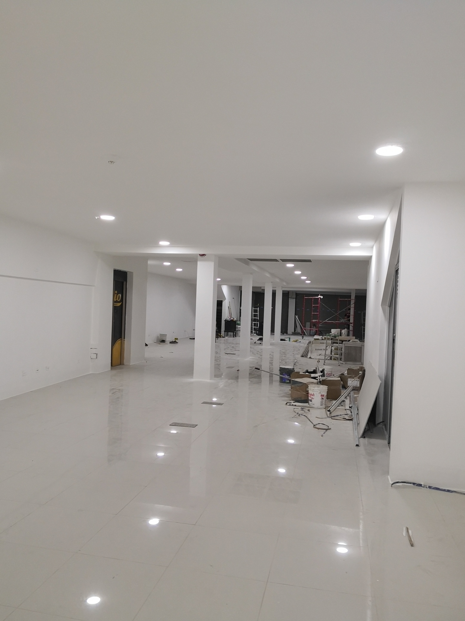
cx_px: 232
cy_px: 310
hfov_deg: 51.4
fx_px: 484
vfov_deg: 65.3
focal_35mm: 27
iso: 250
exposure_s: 1/120
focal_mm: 3.95
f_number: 1.6
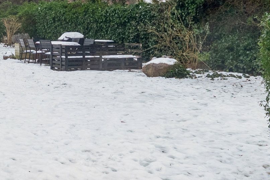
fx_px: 420
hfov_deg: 28.9
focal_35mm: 56
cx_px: -83
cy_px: -67
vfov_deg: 21.4
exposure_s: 1/200
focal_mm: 15
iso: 320
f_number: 5
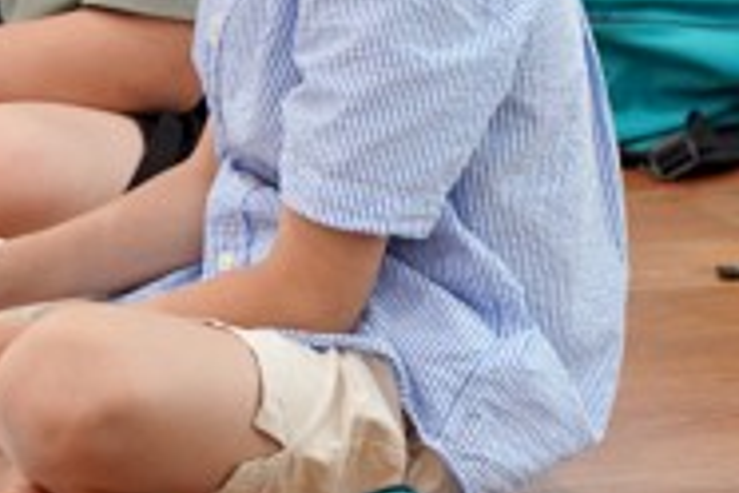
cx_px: 497
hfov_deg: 3.6
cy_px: -350
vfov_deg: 2.4
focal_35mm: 572
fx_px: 11741
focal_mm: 118
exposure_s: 1/160
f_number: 4
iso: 2000
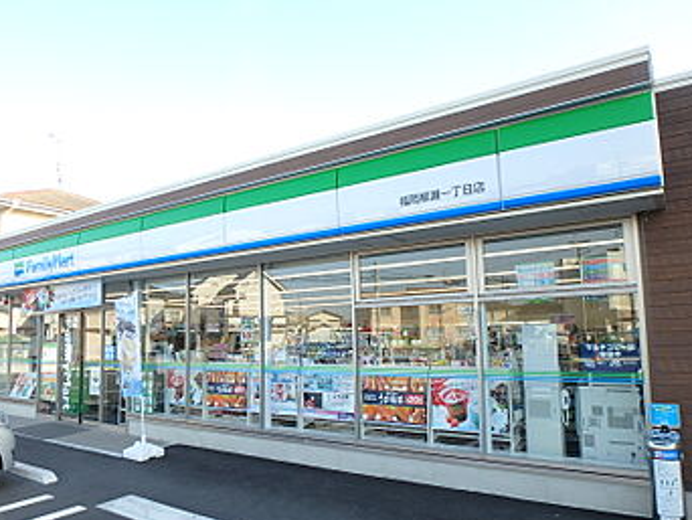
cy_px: 289
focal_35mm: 26
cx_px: 291
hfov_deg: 66.9
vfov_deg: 53.0
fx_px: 520
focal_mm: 3.7
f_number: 3.5
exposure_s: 1/200
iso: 125
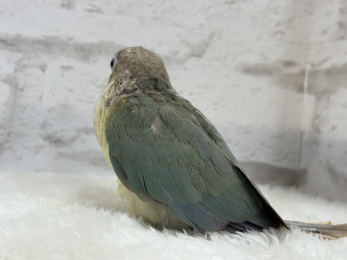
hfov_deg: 36.8
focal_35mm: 52
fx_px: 521
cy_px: 130
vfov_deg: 28.0
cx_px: 174
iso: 80
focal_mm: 5.96
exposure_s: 1/100
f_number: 1.6
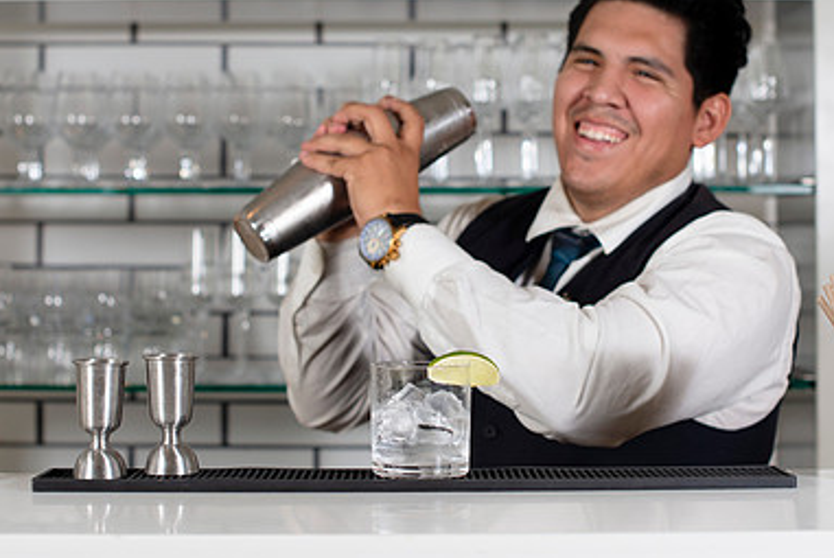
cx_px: 445
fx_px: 1832
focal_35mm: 79
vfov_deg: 17.3
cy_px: 247
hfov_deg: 25.6
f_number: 3.5
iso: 200
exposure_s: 1/200
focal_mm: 50
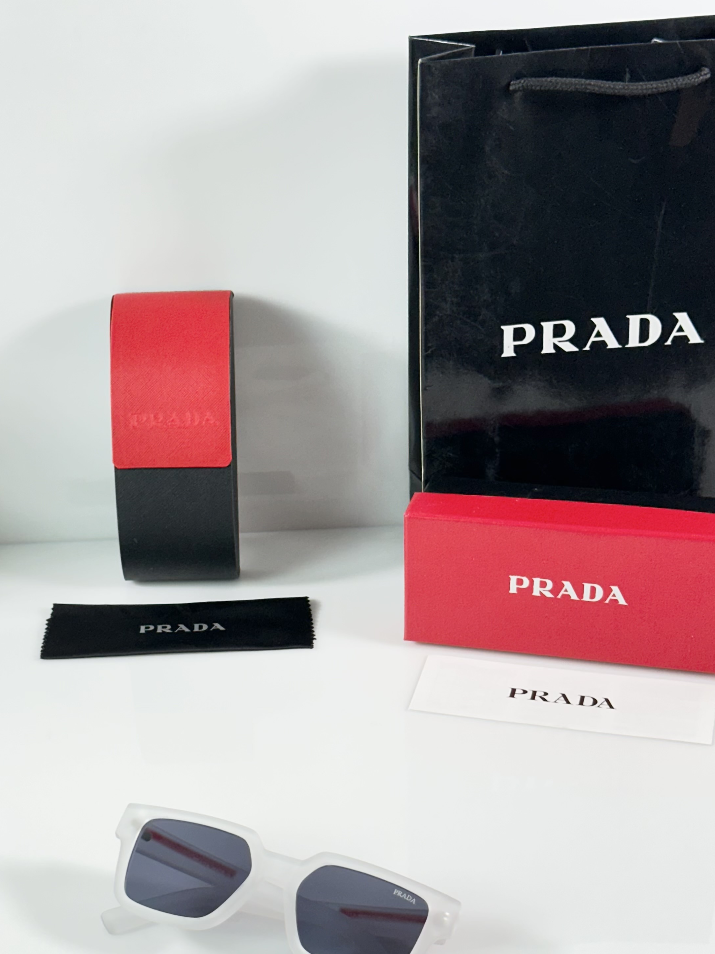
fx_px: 1846
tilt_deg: -30.6
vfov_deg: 28.8
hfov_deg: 21.9
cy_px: 618
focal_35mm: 67
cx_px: 265
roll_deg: +2.9
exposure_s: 1/100
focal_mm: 6.86
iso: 100
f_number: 1.78
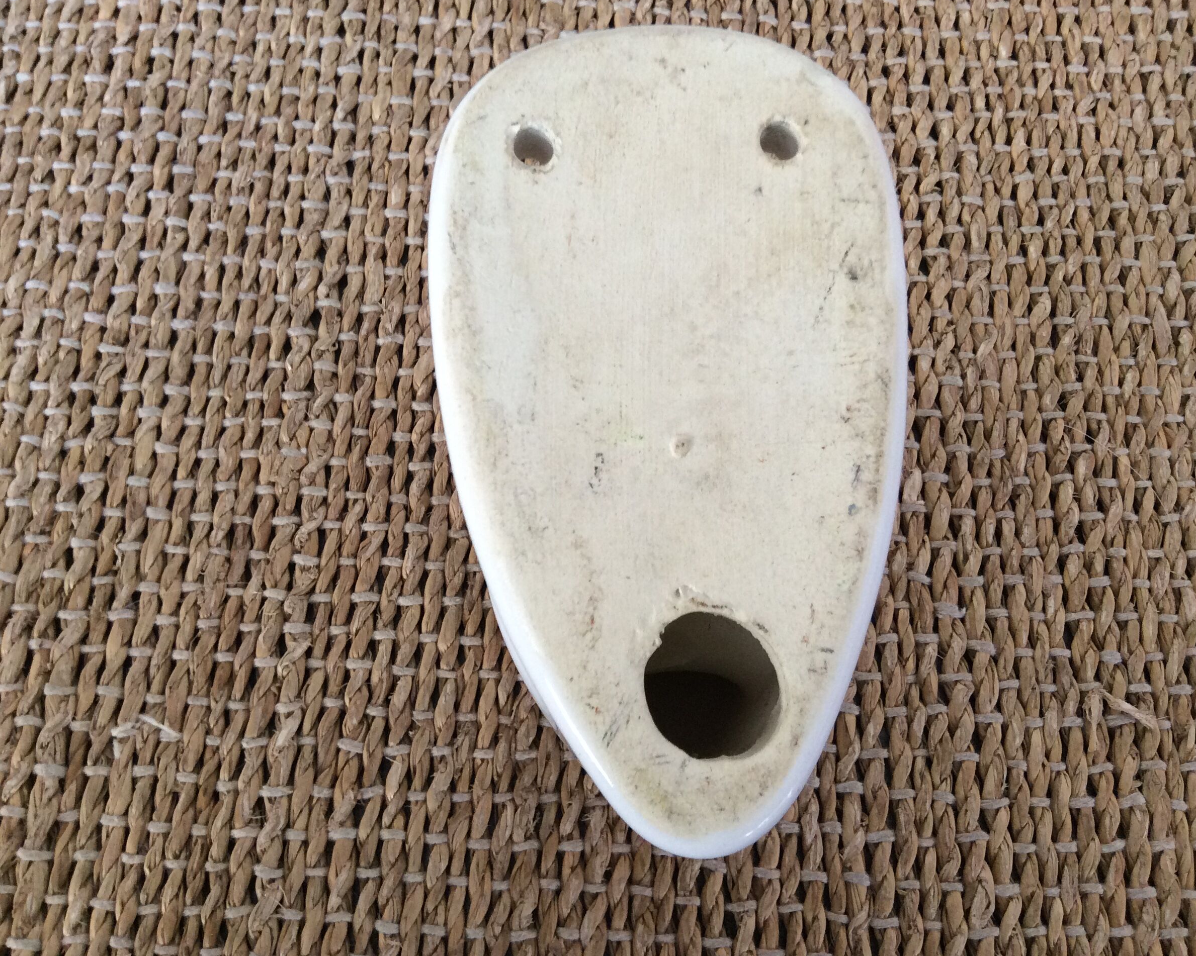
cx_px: 603
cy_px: 471
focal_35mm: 34
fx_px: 1203
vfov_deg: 43.4
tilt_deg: -69.9
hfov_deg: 52.8
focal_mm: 3.3
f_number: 2.4
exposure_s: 1/25
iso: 100
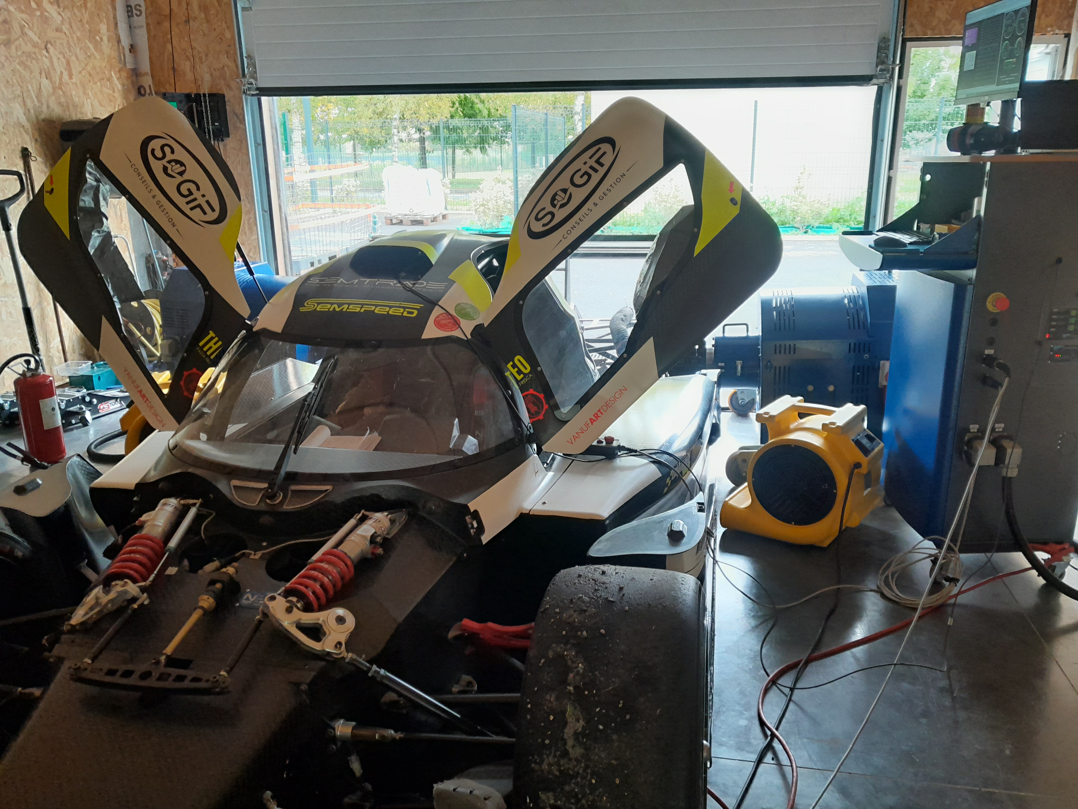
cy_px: 404
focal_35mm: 26
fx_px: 810
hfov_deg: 67.3
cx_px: 539
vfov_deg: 53.1
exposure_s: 1/50
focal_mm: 4
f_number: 1.8
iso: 200
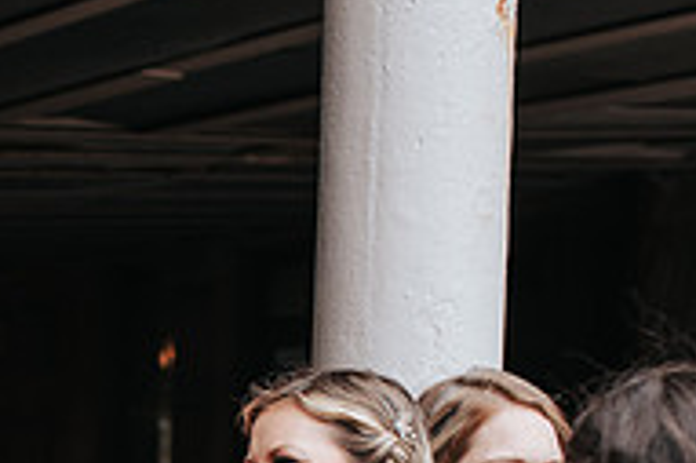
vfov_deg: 8.9
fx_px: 2936
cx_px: -288
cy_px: 596
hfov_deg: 12.9
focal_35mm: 152
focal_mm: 50
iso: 250
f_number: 4
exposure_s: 1/250
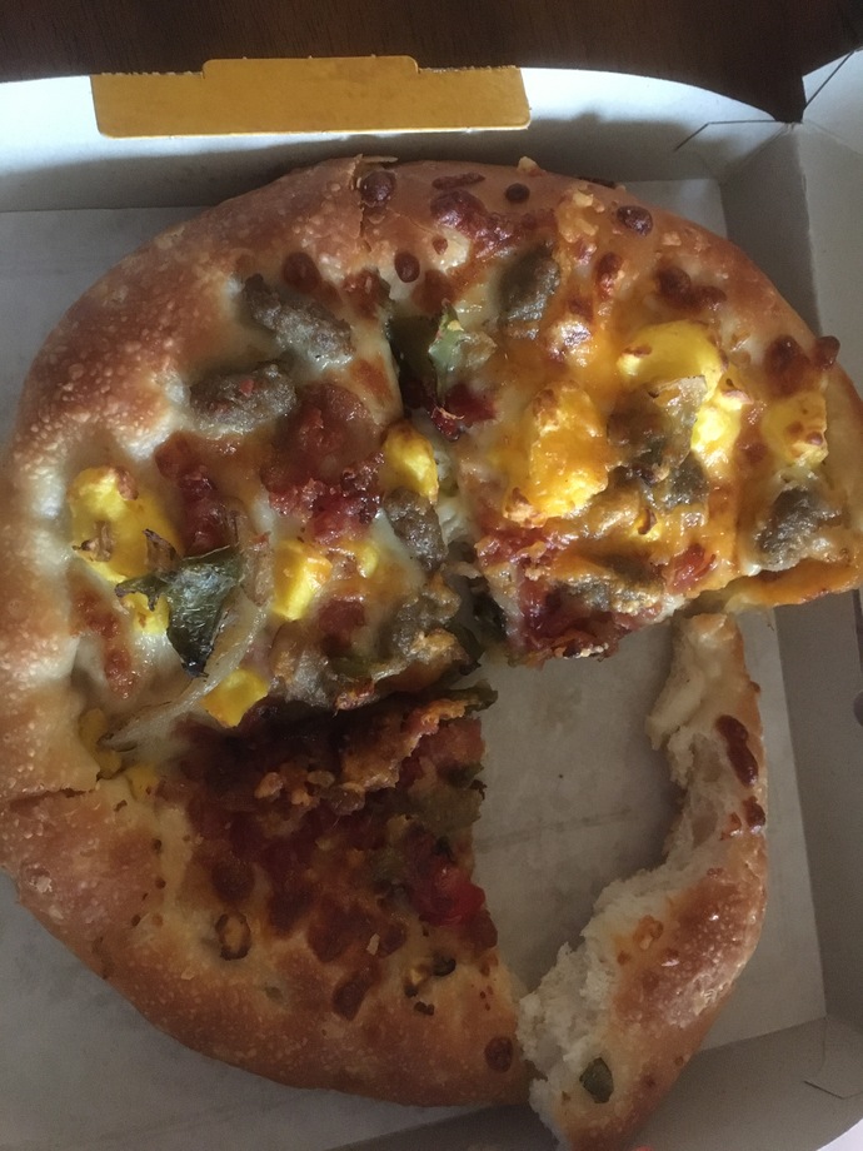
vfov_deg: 61.7
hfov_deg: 48.2
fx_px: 964
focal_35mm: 29
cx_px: 432
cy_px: 576
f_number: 2.2
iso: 320
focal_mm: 4.15
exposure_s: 1/15
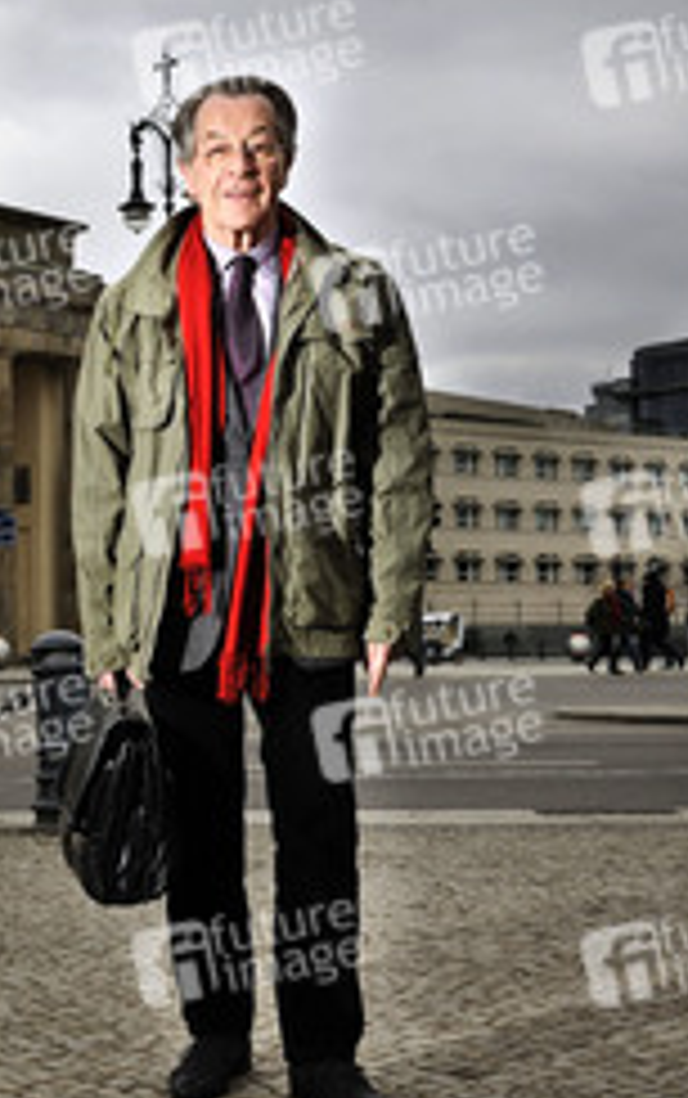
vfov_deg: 31.9
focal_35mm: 64
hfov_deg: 19.2
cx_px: -142
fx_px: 1916
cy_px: 616
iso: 250
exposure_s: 1/250
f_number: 7.1
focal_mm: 34
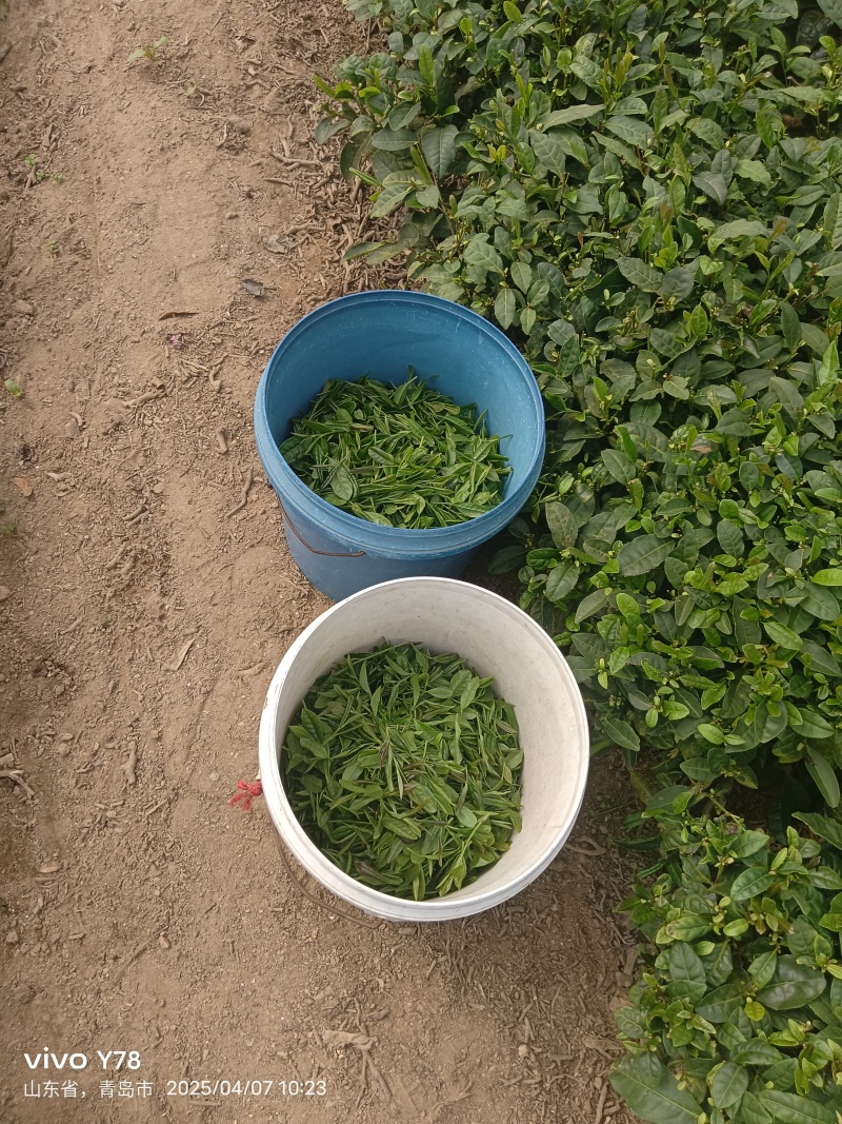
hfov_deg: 53.1
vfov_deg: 67.3
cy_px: 562
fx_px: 843
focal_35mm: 26
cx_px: 421
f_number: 1.8
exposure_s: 1/198
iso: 100
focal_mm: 4.05
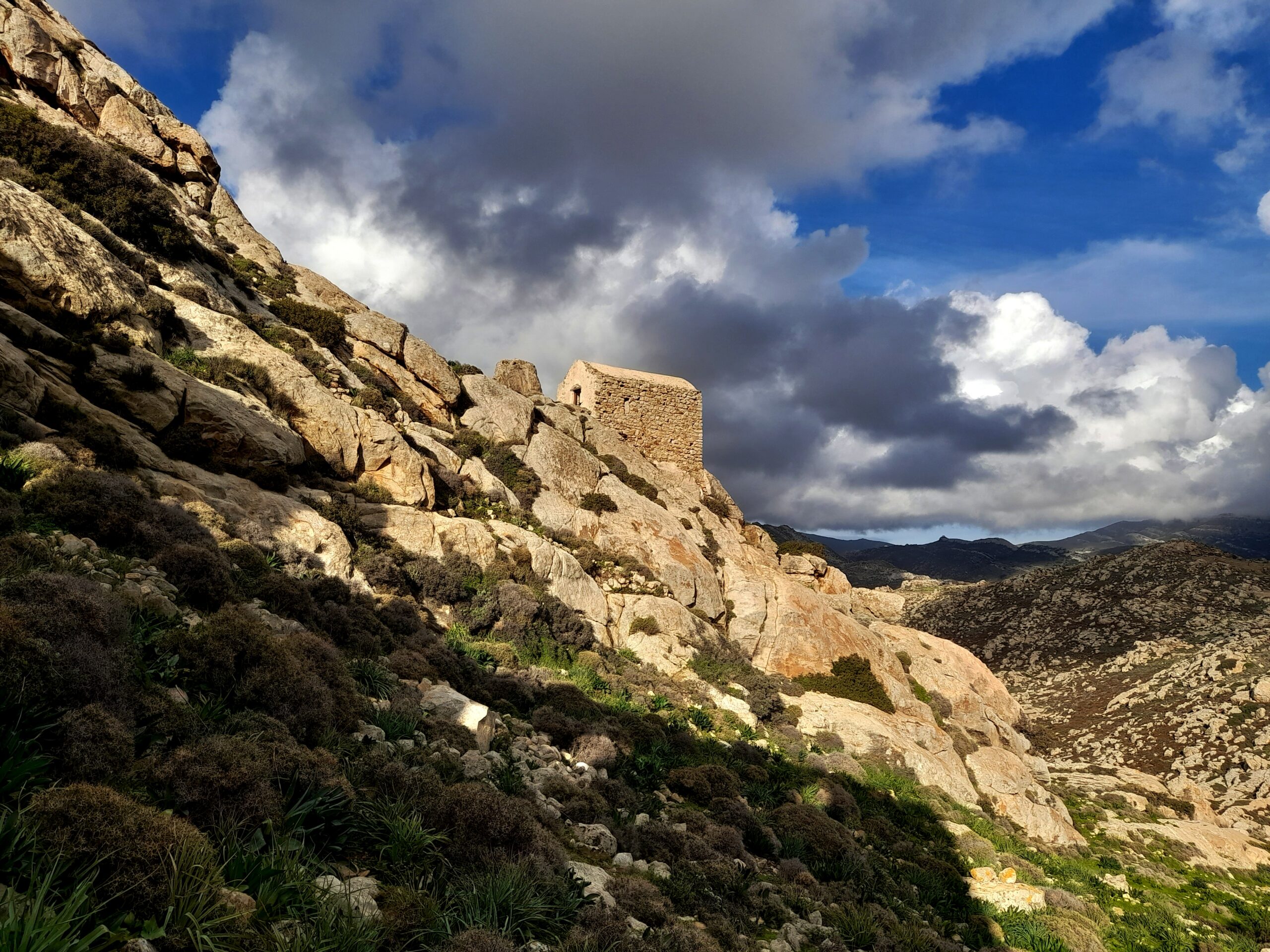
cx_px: 635
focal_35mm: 25
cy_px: 476
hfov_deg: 69.4
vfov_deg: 54.9
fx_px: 917
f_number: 2
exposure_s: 1/869
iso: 20
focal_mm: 4.6
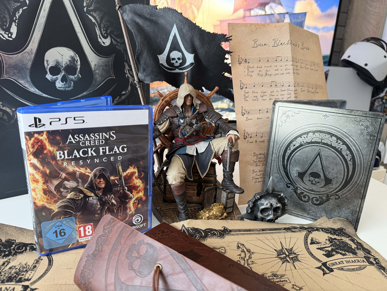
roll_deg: -2.4
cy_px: 146
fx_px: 268
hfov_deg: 71.6
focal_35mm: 24
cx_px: 194
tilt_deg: -17.5
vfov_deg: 56.8
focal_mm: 6.76
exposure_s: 1/60
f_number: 1.78
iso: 320
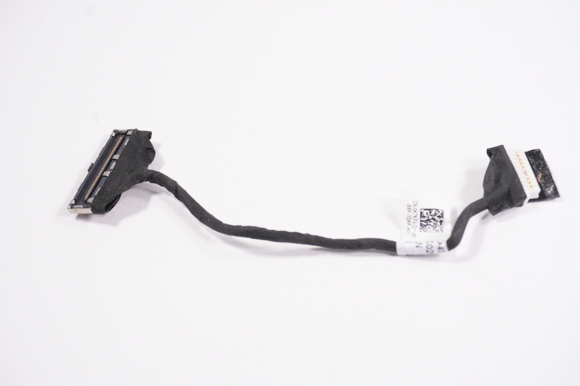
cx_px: 290
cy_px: 193
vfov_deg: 23.1
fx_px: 942
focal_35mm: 58
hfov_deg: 34.2
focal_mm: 39
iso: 2500
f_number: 9
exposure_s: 1/500
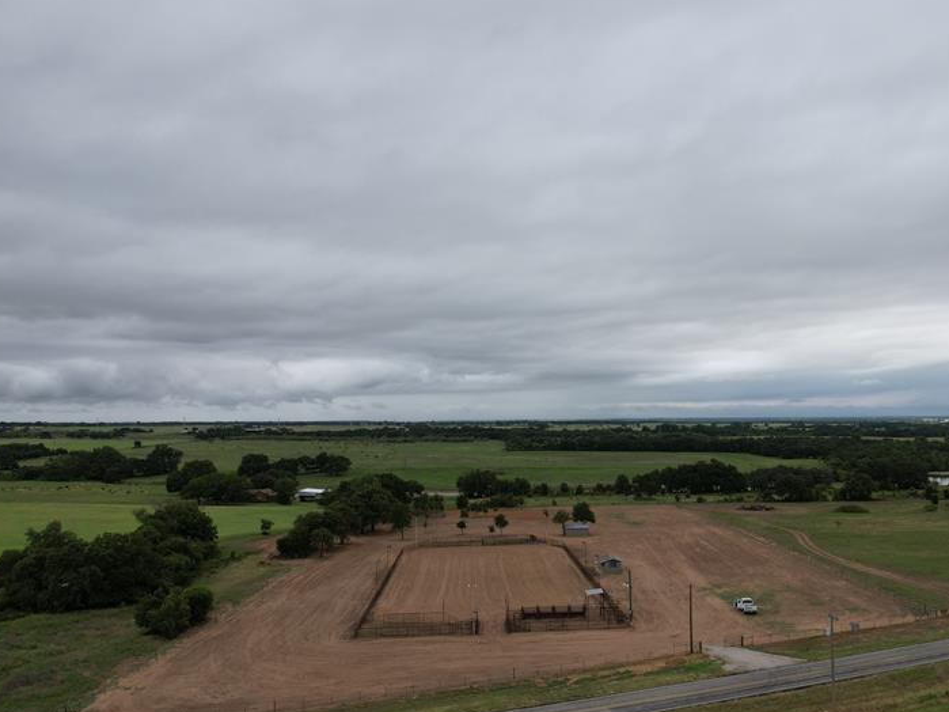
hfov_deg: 58.2
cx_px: 524
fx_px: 850
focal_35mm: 31
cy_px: 410
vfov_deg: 45.3
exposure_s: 1/1250
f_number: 2.8
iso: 110
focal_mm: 8.38
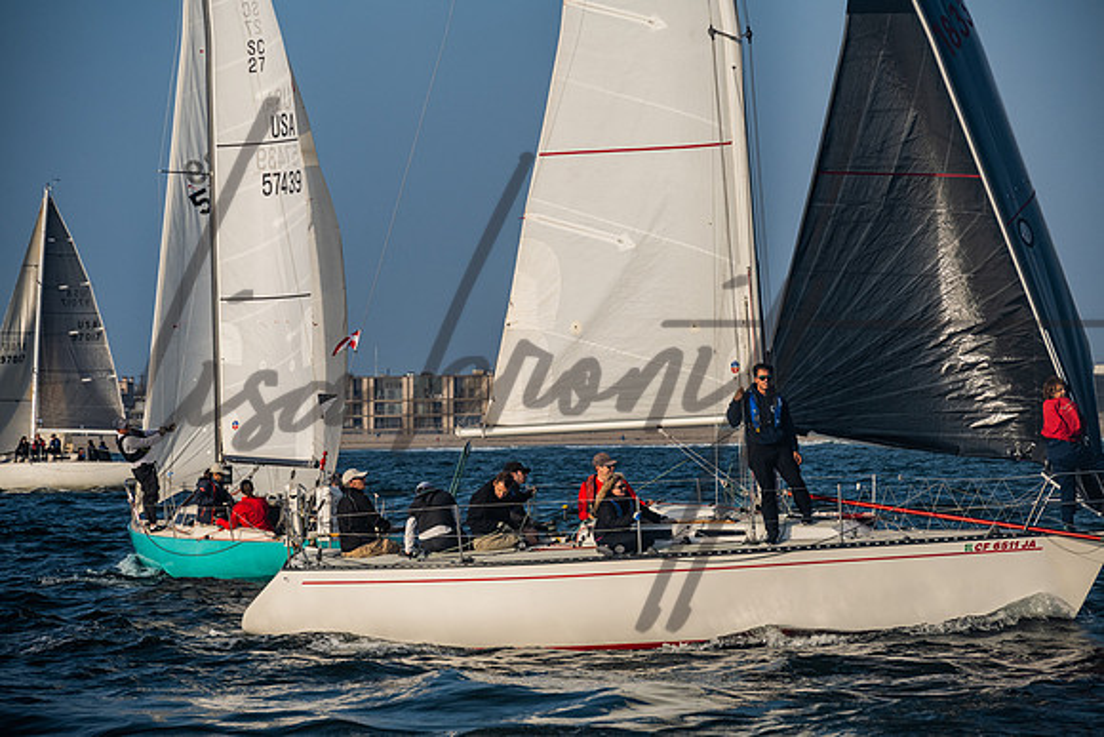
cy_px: 368
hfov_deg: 11.4
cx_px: 552
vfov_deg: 7.6
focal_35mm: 180
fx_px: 5521
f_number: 8
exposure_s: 1/1000
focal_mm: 180
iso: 400
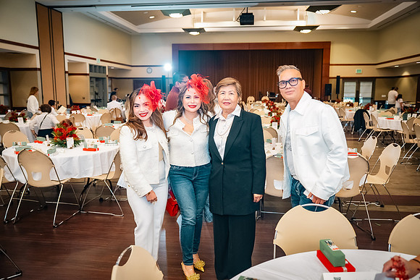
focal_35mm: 29
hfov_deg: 63.6
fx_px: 338
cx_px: 210
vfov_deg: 45.0
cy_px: 140
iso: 1600
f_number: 2.8
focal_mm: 29
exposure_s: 1/80
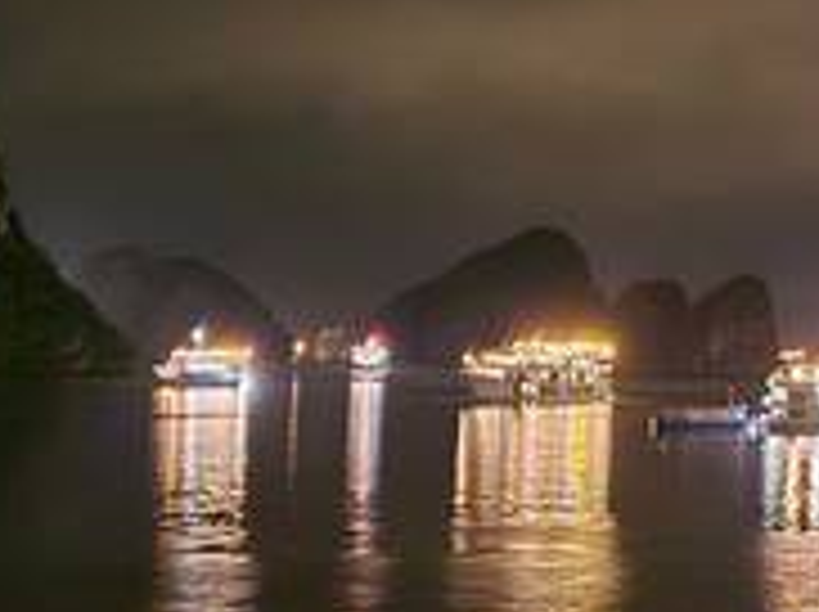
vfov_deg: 16.2
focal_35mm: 91
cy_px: 230
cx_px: 981
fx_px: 2150
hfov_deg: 20.2
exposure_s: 1/8.33
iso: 3200
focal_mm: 5.4
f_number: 1.8
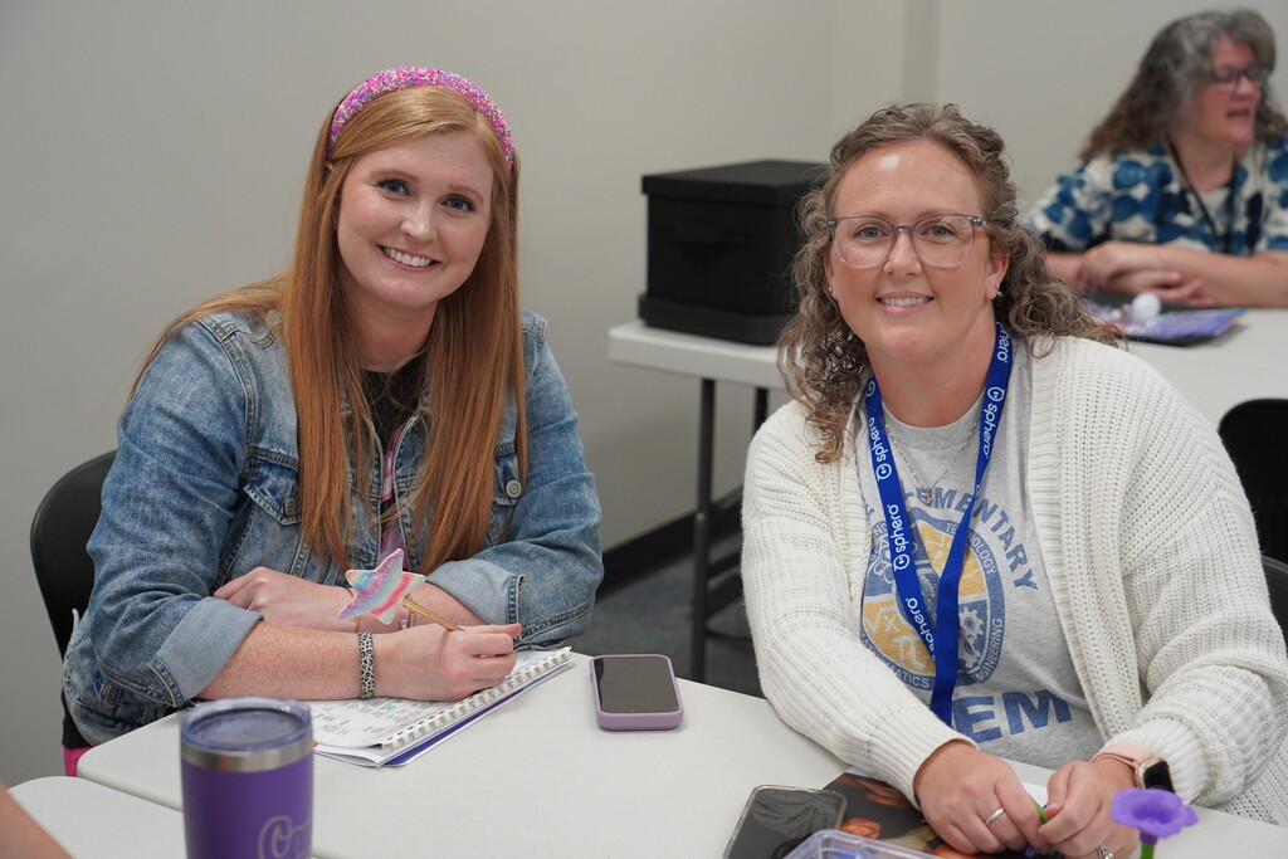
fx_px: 1968
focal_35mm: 55
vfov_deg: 24.6
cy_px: 430
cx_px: 644
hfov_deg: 36.2
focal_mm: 55
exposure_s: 1/160
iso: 2000
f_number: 4
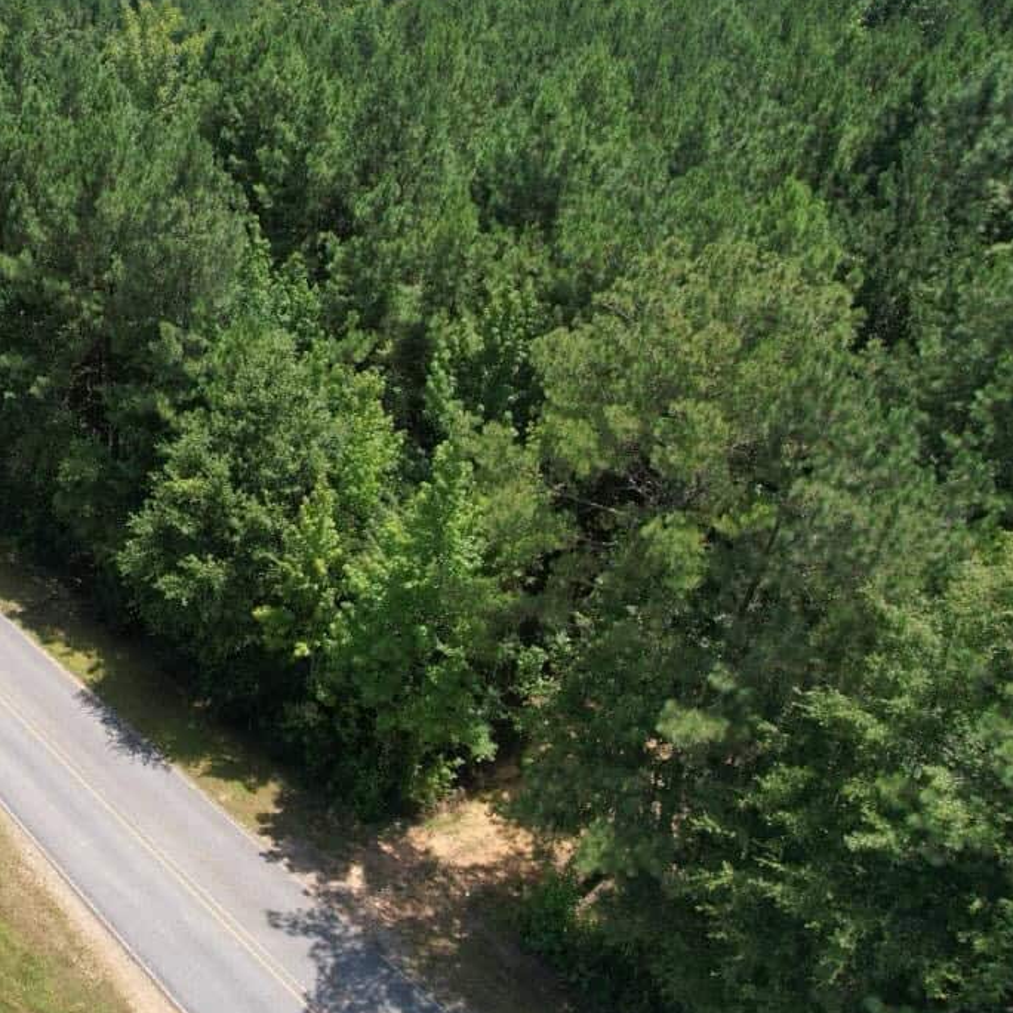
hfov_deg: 42.6
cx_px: 70
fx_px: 1159
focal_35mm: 35
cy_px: 449
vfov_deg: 47.1
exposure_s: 1/1250
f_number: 2.8
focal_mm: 8.4
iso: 100
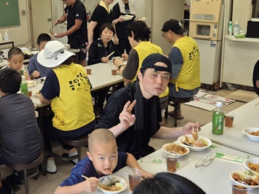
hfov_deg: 38.5
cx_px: 59
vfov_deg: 30.1
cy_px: 72
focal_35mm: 48
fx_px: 359
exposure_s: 1/120
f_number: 1.8
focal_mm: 5.4
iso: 100
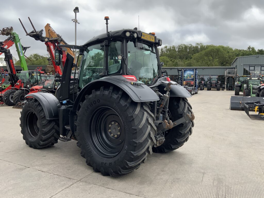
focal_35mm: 29
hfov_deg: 61.7
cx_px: 132
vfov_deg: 48.2
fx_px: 221
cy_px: 99
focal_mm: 3
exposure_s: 1/781
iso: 16
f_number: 1.8
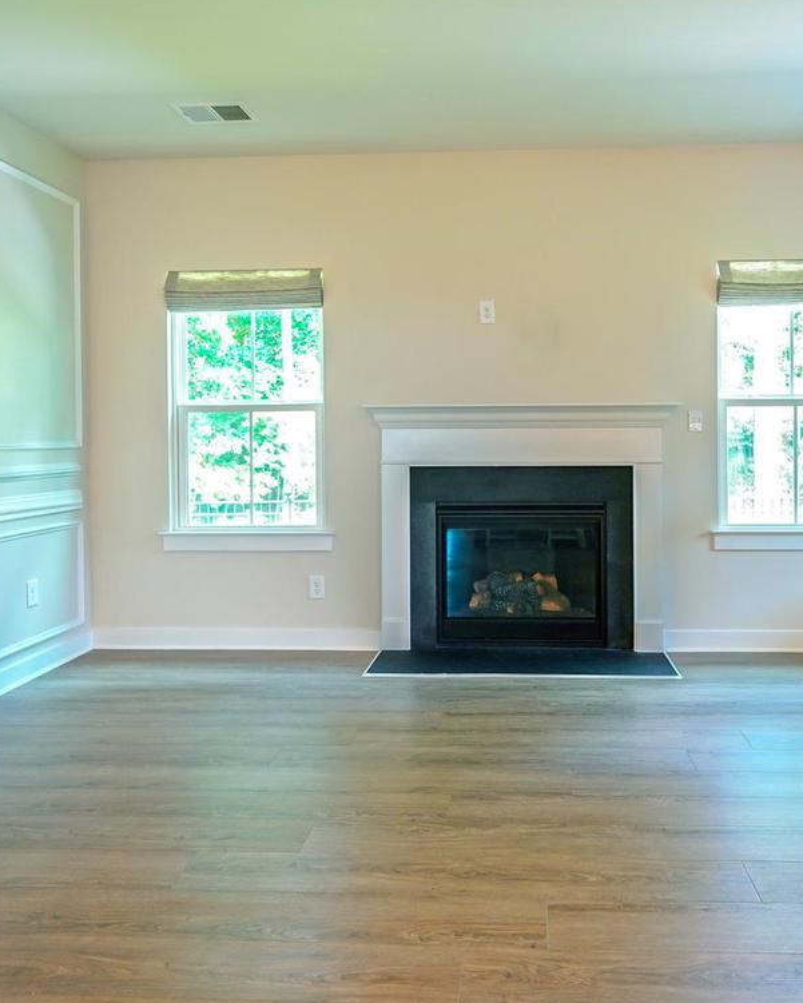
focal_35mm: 27
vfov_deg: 63.9
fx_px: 802
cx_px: 496
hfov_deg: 52.7
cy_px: 442
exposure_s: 1/30
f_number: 2.8
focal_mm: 10
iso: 250
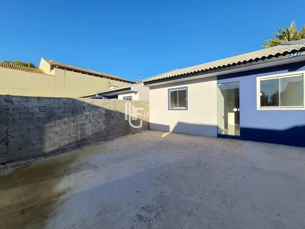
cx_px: 152
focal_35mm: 13
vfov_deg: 89.9
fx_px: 115
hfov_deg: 106.2
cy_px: 114
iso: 50
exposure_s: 1/1064
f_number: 2.2
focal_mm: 1.74
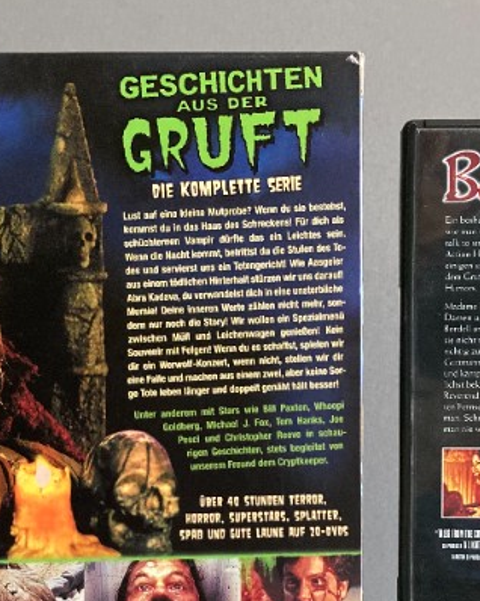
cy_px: 444
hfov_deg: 27.4
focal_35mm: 55
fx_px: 977
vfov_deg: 33.5
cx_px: 315
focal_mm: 3.99
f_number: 1.8
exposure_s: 1/60
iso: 320
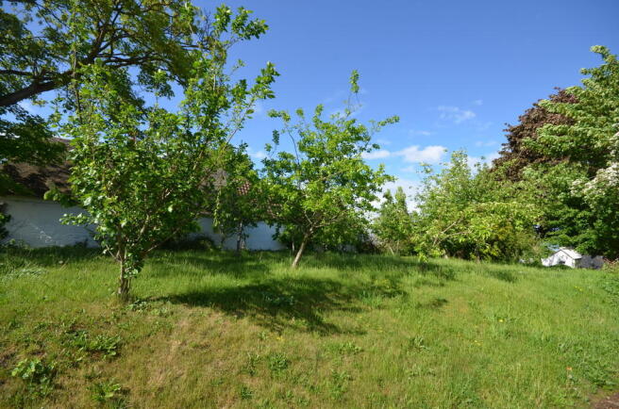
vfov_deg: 77.0
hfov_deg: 100.5
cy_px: 204
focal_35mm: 15
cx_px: 310
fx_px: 257
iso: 200
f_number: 8
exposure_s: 1/250
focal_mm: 10
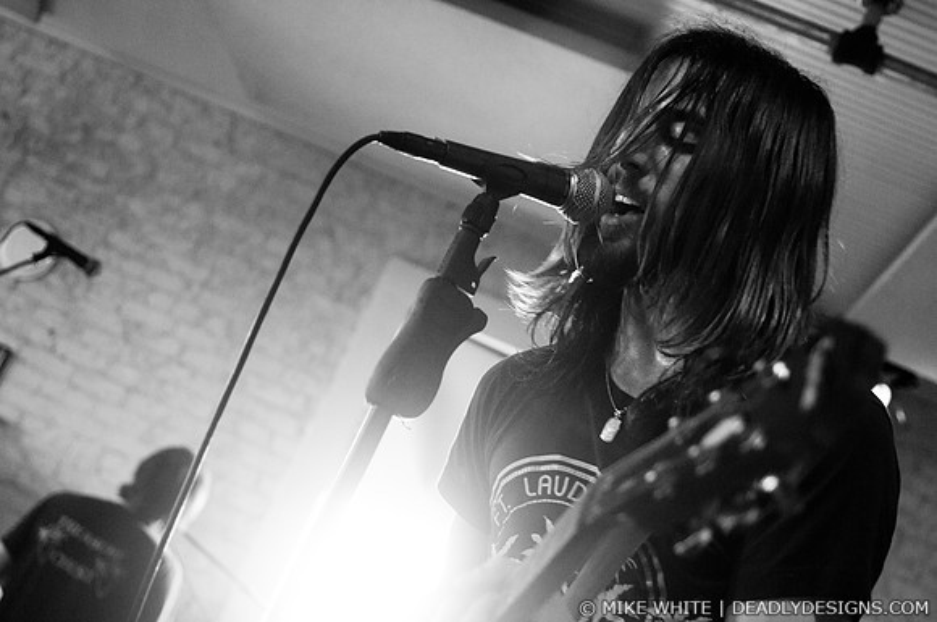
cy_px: 311
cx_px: 468
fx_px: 1365
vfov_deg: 25.7
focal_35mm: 52
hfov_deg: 37.9
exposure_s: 1/80
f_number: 2.8
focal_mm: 35
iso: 1000
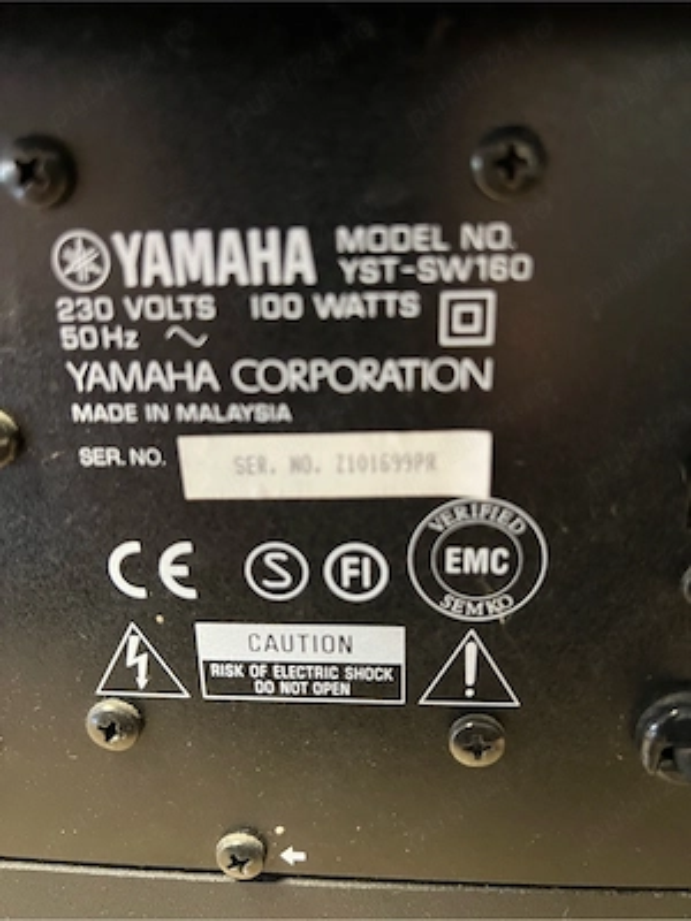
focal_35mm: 26
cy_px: 460
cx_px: 346
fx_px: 692
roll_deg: +1.5
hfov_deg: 53.1
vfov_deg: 67.3
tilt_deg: -20.3
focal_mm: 5.7
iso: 500
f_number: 1.5
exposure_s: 1/33
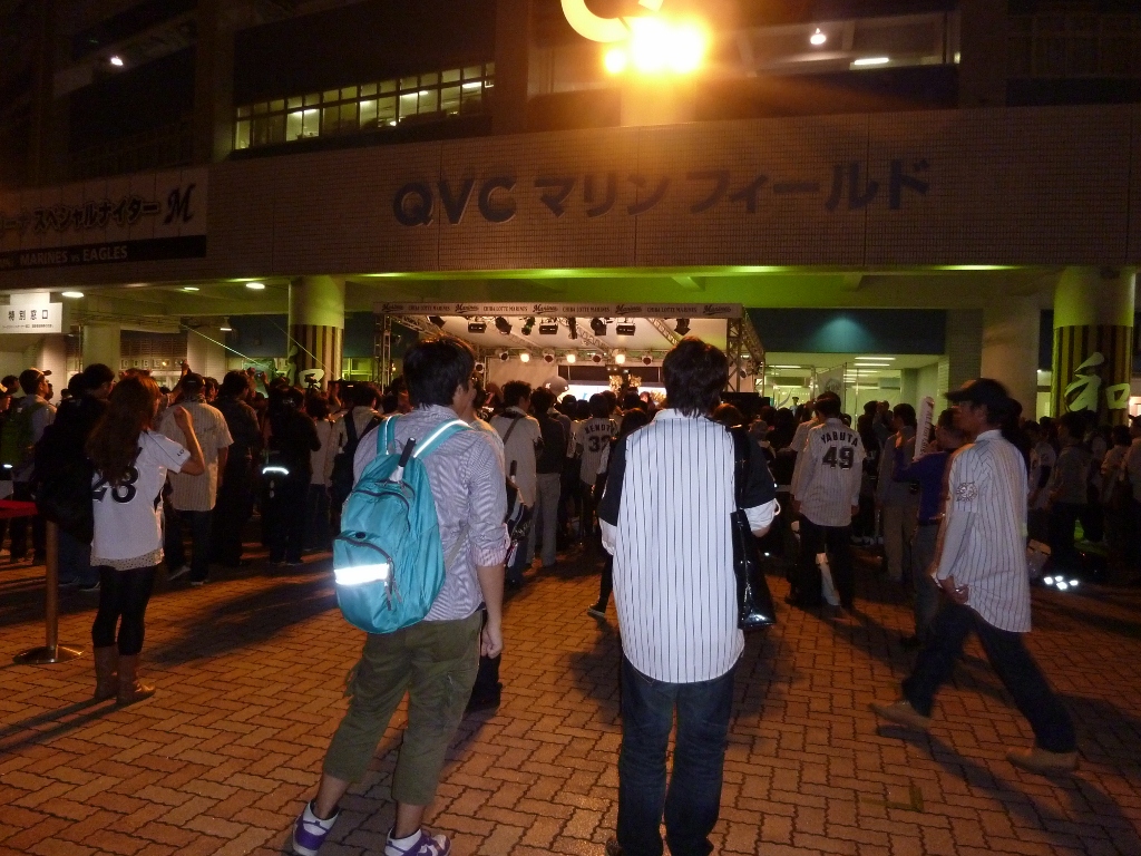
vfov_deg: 54.9
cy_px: 428
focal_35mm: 25
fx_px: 824
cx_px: 570
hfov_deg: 69.4
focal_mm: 4.5
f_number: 3.3
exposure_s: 1/30
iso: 400
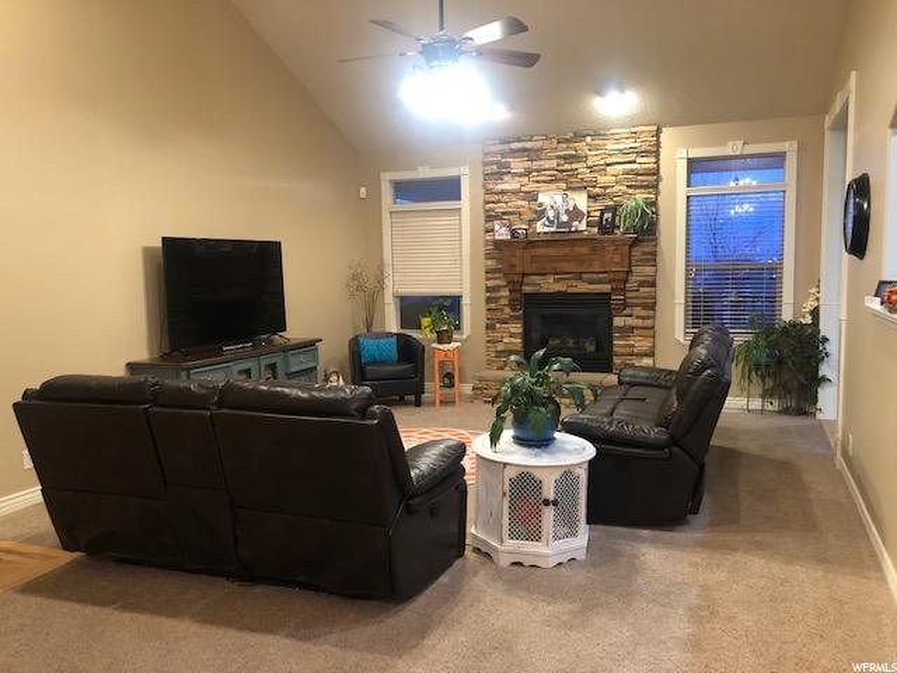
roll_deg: +1.1
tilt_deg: -5.5
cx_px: 448
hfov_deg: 63.4
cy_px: 336
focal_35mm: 28
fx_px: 726
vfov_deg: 49.7
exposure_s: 1/13
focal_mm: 4
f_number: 1.8
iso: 100
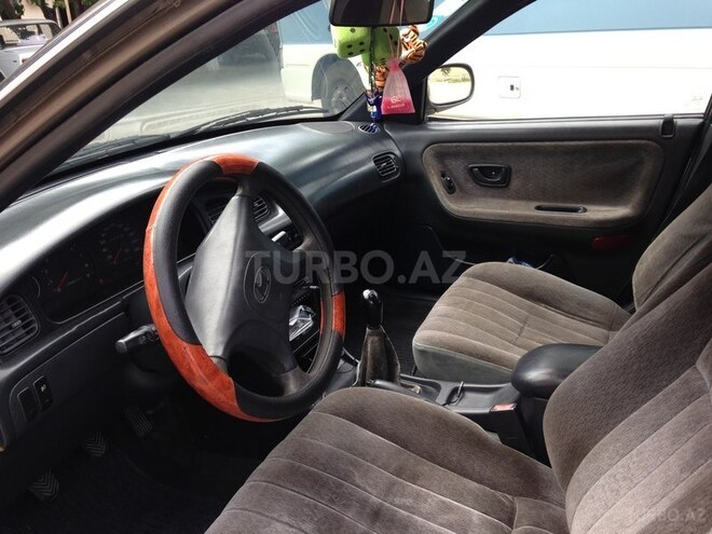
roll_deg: +3.7
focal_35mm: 33
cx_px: 356
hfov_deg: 55.4
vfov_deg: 42.9
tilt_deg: -22.4
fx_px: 679
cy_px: 267
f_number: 2.4
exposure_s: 1/140
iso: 50
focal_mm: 4.12
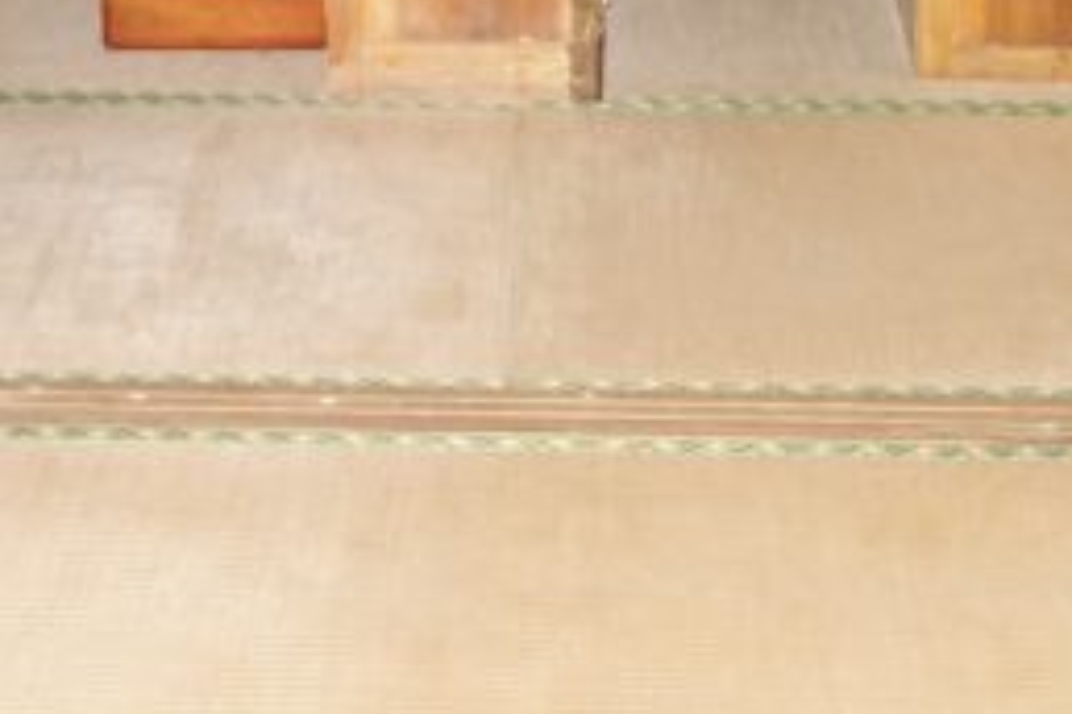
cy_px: -455
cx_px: 436
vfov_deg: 12.8
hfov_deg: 20.4
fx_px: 2978
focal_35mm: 100
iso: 800
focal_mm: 10.4
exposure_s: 1/10
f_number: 1.8
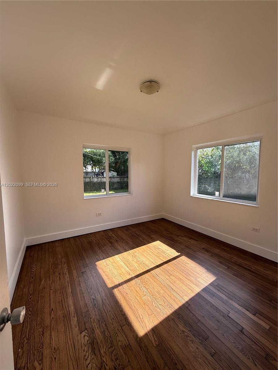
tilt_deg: -3.1
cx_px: 139
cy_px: 185
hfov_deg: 85.7
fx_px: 150
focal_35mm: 14
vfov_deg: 102.1
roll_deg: -0.2
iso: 50
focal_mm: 2.22
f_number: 2.2
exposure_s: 1/207
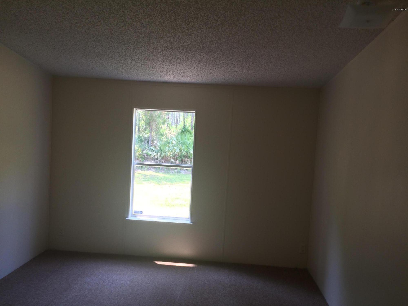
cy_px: 153
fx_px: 342
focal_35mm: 29
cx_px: 204
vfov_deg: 48.2
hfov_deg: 61.7
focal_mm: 4.15
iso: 40
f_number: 2.2
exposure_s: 1/40
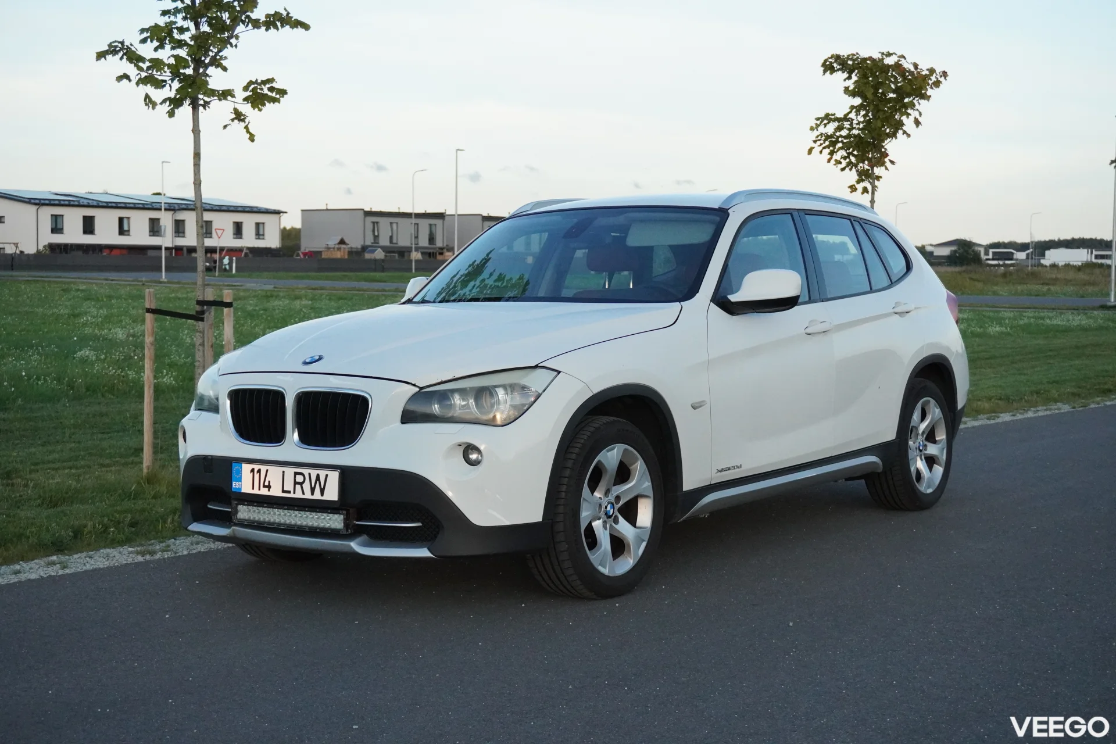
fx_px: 1674
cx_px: 558
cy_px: 372
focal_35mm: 54
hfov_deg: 36.9
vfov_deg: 25.1
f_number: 5.6
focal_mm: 36
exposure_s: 1/4000
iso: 4000
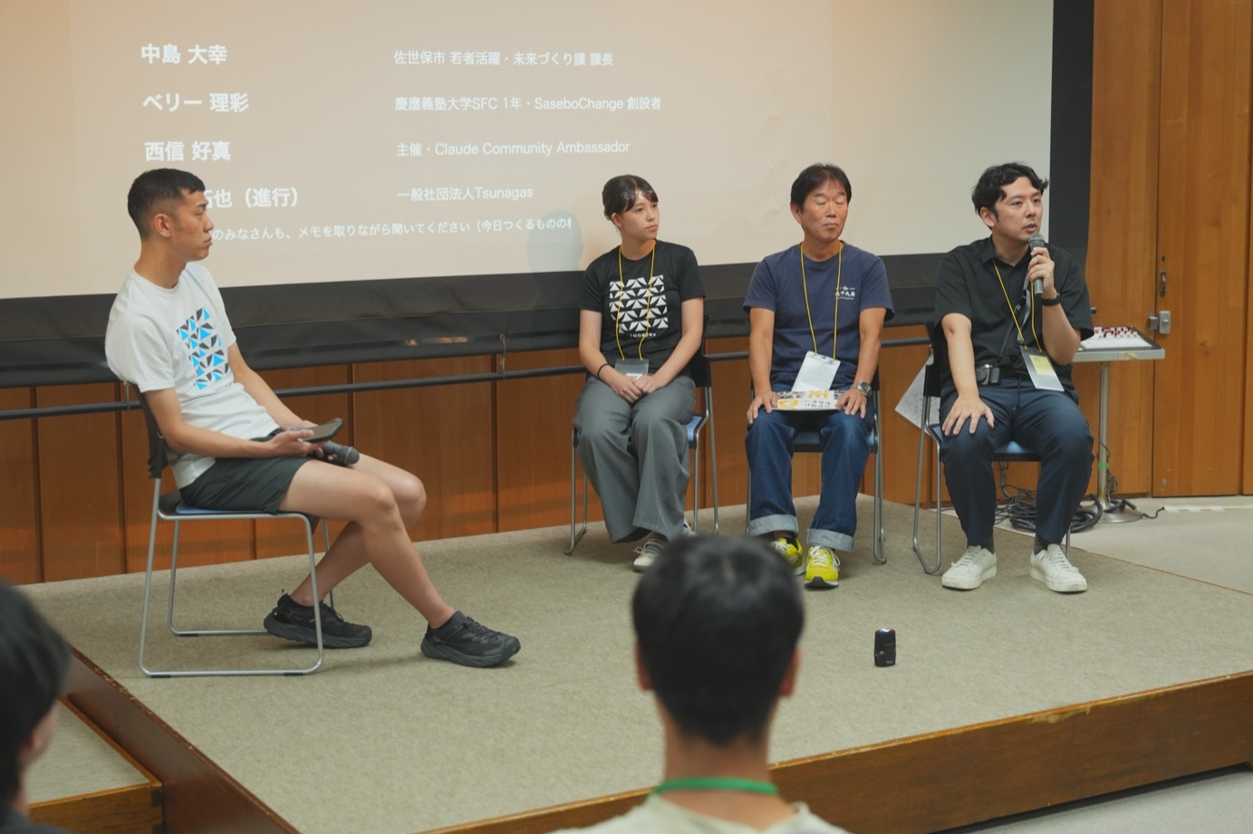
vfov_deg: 22.9
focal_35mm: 59
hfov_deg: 33.9
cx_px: 665
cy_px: 373
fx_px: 2057
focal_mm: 51.1
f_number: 3.5
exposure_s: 1/125
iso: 1250
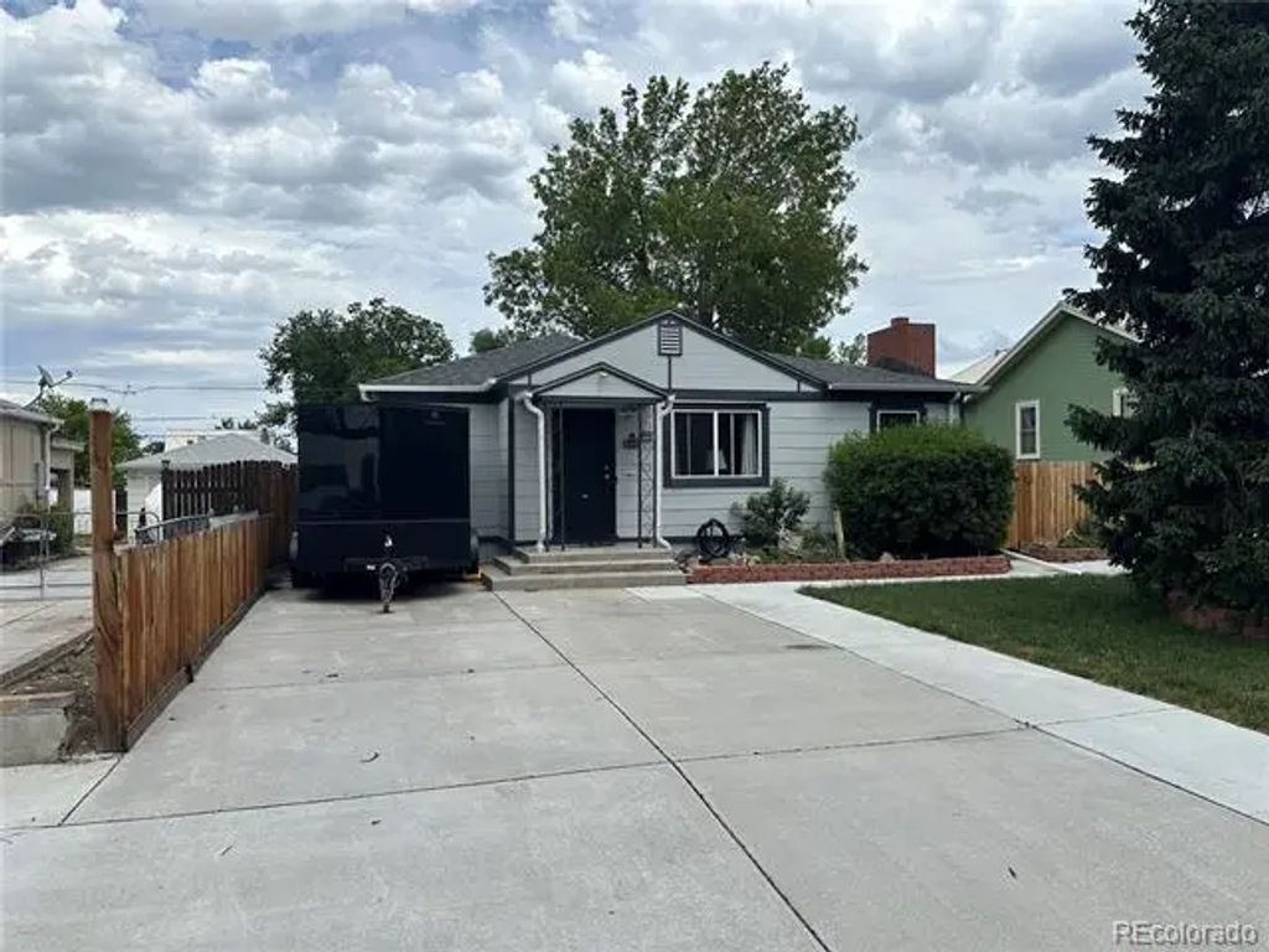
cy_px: 476
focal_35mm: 24
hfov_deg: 71.6
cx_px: 634
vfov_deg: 56.8
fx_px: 880
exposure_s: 1/5525
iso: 80
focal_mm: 6.86
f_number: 1.78
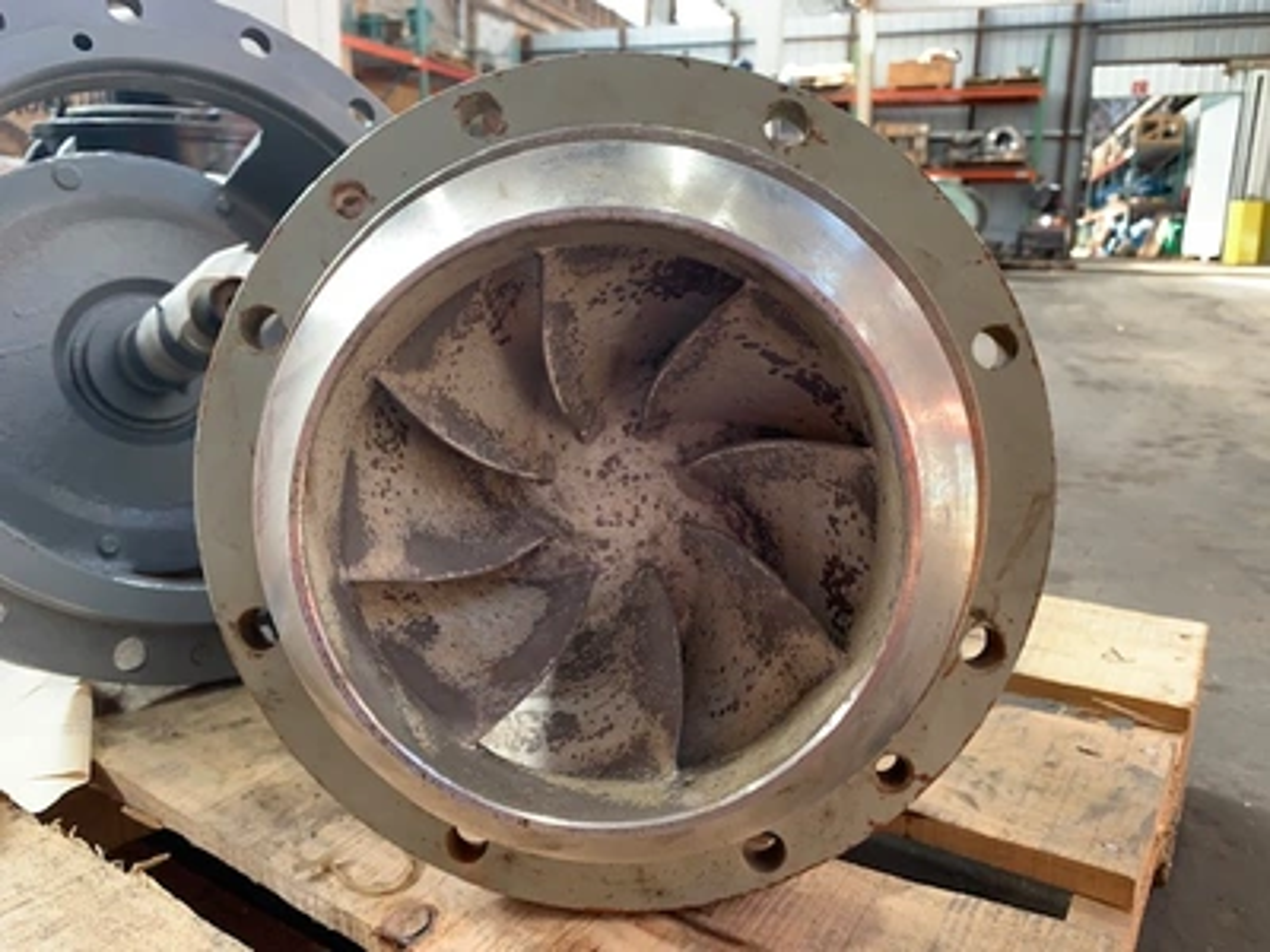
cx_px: 635
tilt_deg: -13.1
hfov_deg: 67.3
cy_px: 476
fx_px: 954
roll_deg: -0.9
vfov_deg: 53.1
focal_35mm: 26
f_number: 1.8
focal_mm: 4.25
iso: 125
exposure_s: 1/60
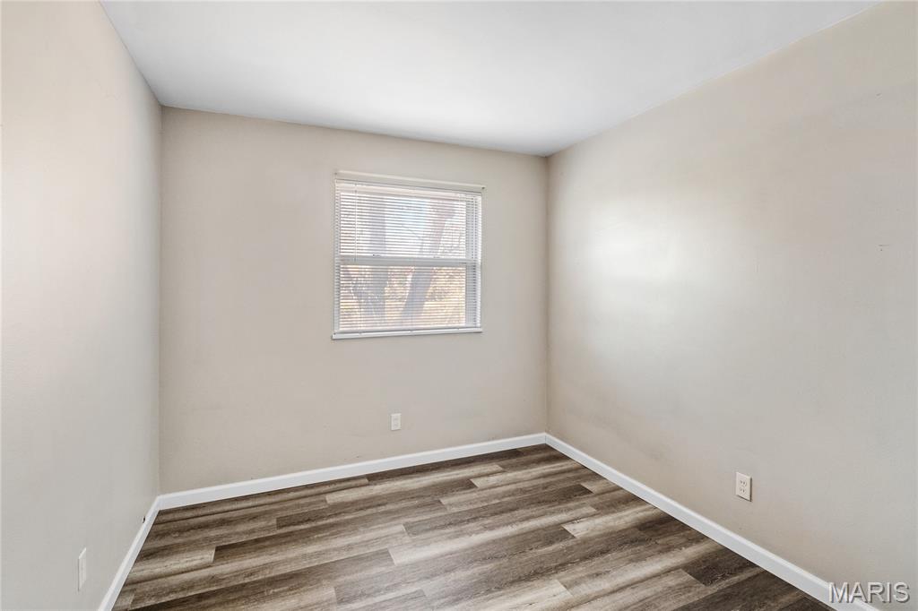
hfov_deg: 96.8
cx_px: 459
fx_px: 408
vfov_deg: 73.7
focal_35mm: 16
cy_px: 306
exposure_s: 1/8
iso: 400
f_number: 6.3
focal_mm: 8
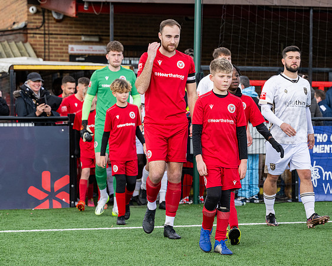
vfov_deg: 13.4
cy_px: 142
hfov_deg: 16.7
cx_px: 194
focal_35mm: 115
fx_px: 1131
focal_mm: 81
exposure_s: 1/1600
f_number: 4
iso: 800
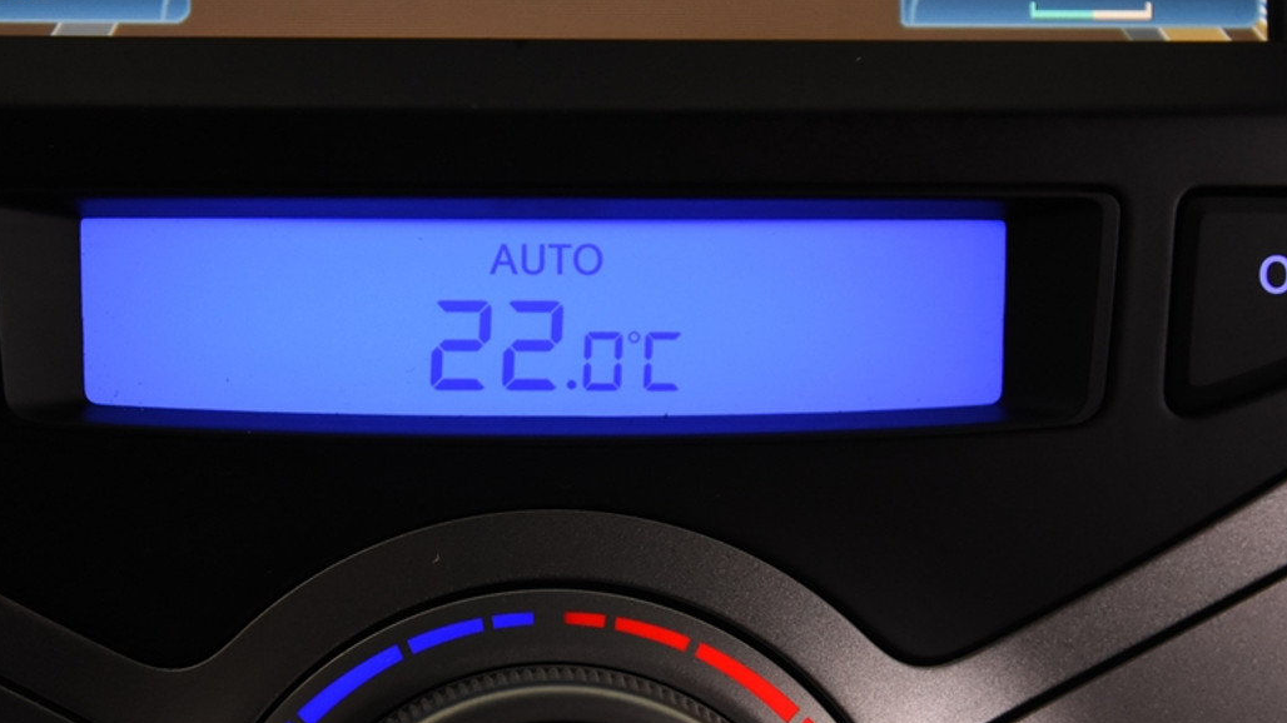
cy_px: 400
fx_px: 3651
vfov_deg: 11.3
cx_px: 490
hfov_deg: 20.0
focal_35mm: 107
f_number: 4.5
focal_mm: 50
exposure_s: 1/80
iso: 1600
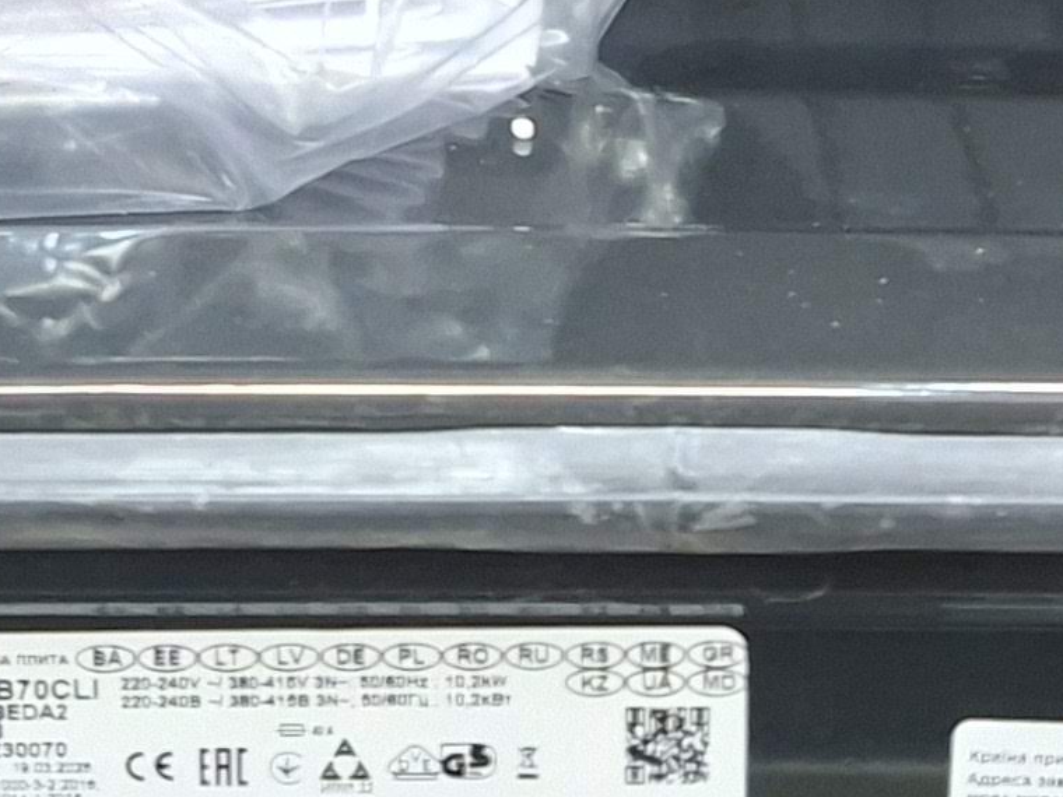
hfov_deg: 16.3
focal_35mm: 121
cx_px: 565
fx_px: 3716
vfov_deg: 10.6
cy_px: -1086
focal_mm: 5.54
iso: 640
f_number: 1.8
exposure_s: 1/25
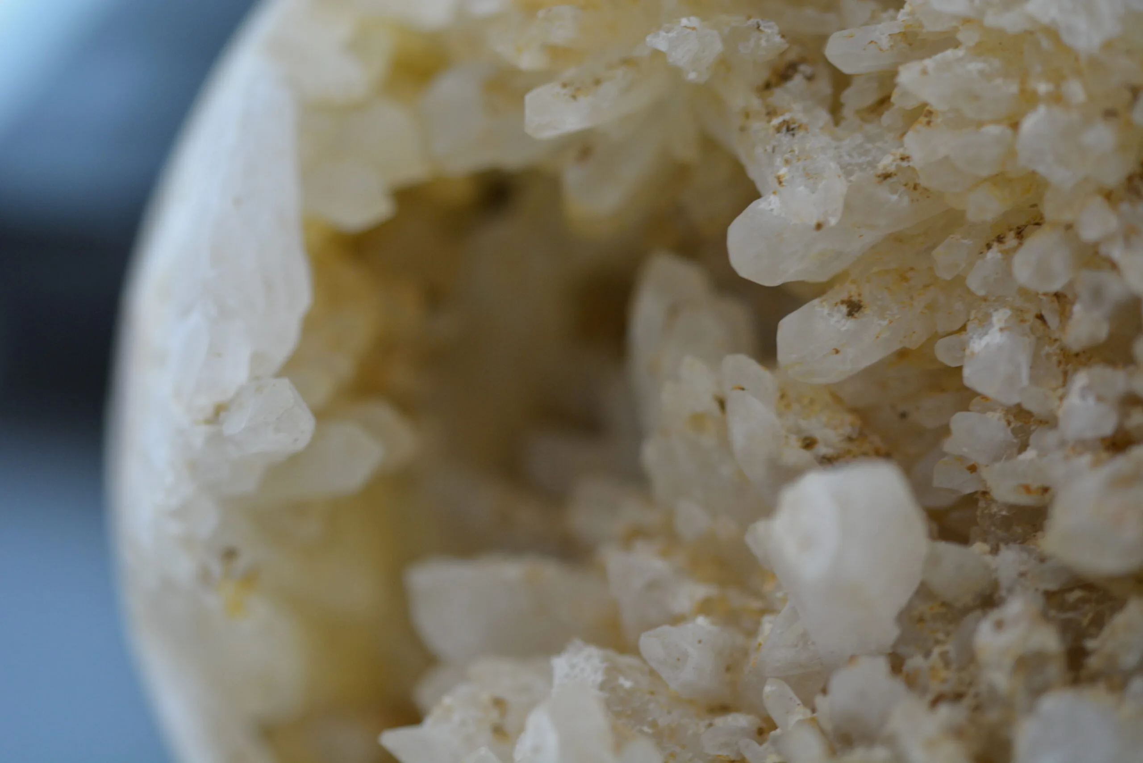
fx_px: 5001
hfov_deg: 13.0
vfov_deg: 8.7
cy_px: 382
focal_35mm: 158
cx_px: 572
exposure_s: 1/100
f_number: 3.8
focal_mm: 105
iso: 800
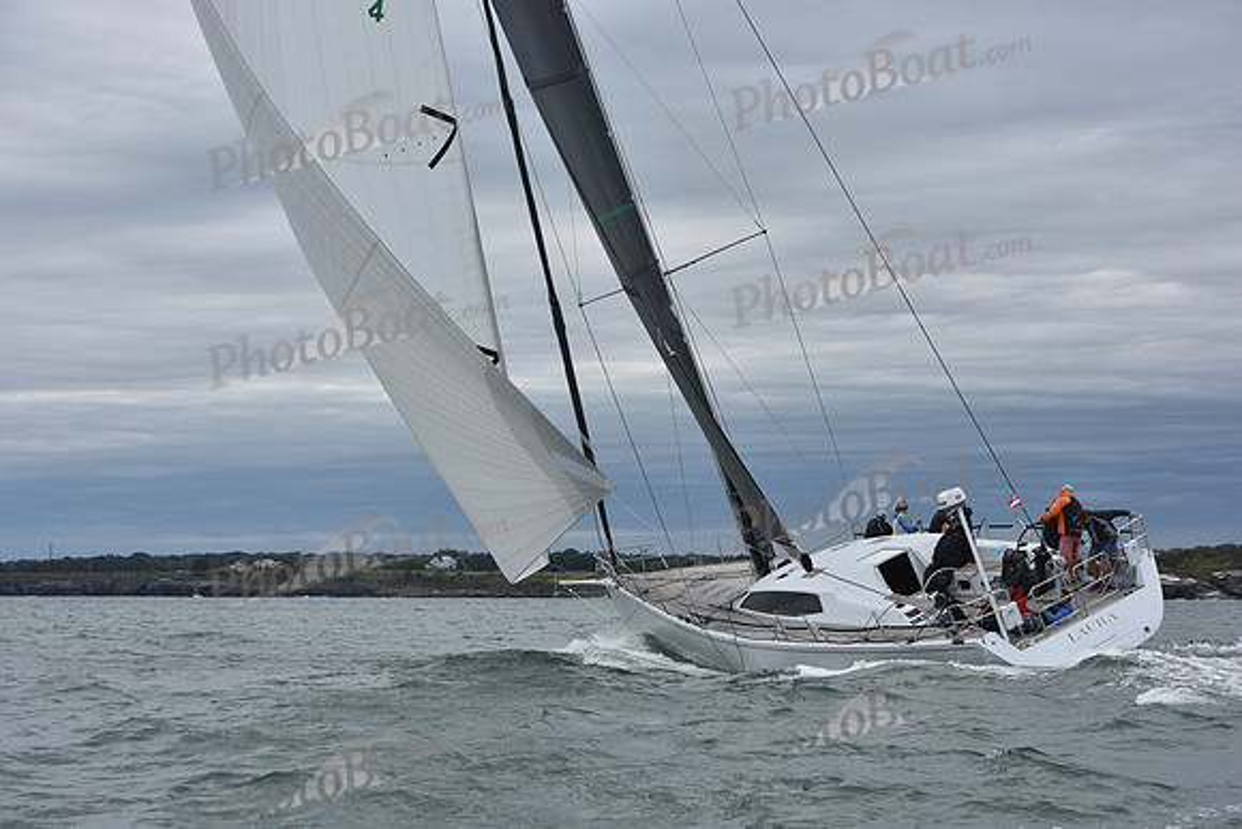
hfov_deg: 28.8
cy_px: 414
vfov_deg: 19.5
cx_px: 621
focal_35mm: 70
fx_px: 2415
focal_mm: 70
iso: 320
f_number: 9
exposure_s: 1/1000
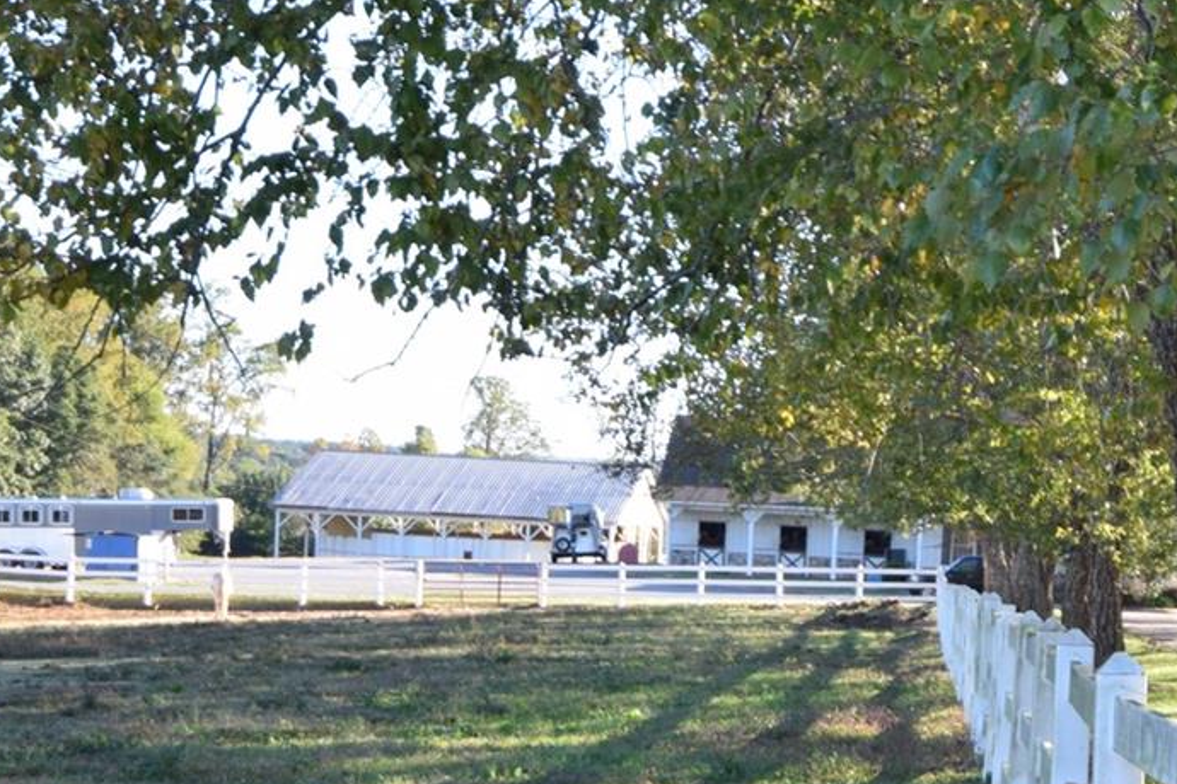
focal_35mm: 89
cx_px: 1046
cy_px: 574
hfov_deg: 22.4
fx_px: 2910
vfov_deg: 15.3
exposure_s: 1/200
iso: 400
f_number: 7.1
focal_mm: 20
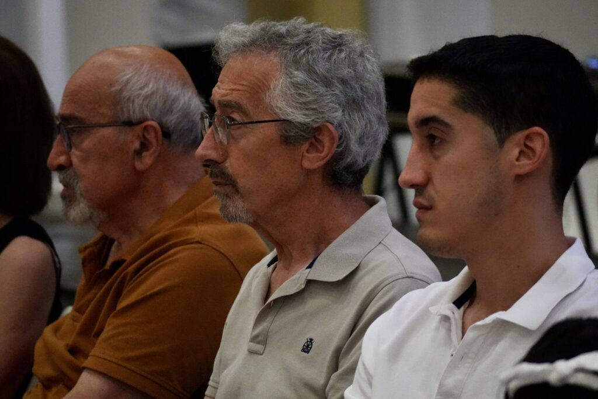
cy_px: 200
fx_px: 3713
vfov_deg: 6.1
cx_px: 299
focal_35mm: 224
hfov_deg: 9.2
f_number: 5.6
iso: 6400
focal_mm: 149
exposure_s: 1/160
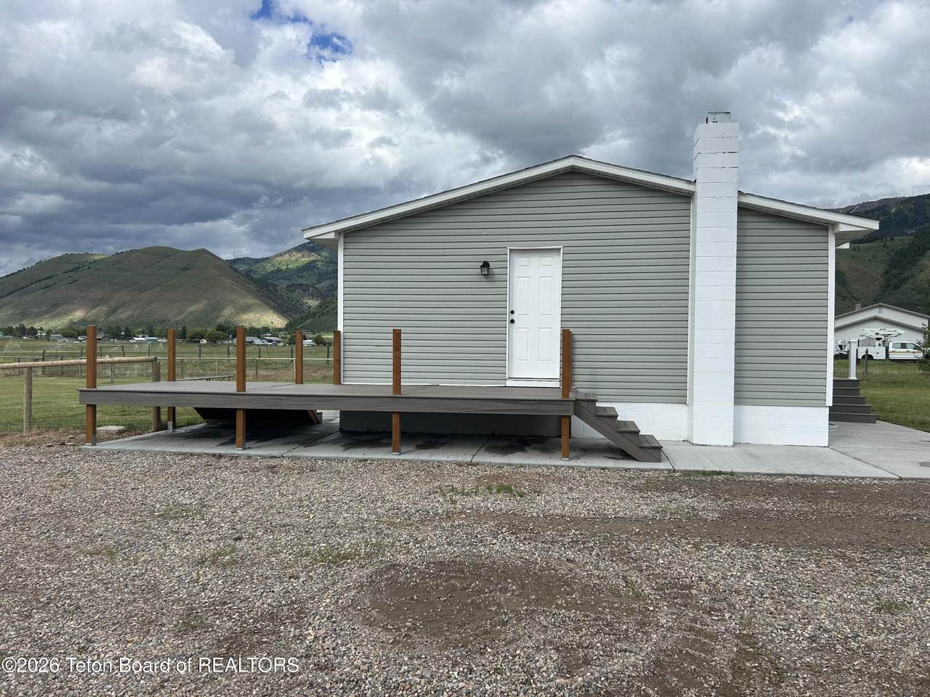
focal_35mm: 26
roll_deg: +0.0
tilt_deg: -0.9
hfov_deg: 67.3
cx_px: 465
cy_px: 348
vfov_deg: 53.1
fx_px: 699
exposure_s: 1/3460
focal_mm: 5.7
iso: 50
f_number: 1.5
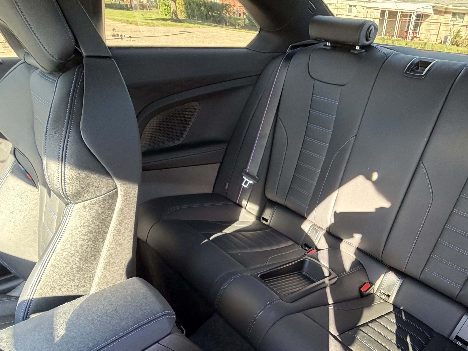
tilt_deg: -41.2
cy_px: 280
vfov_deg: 54.9
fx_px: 311
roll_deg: -5.0
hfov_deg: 70.8
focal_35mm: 23
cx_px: 327
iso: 320
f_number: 2.2
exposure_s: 1/113
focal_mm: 2.22
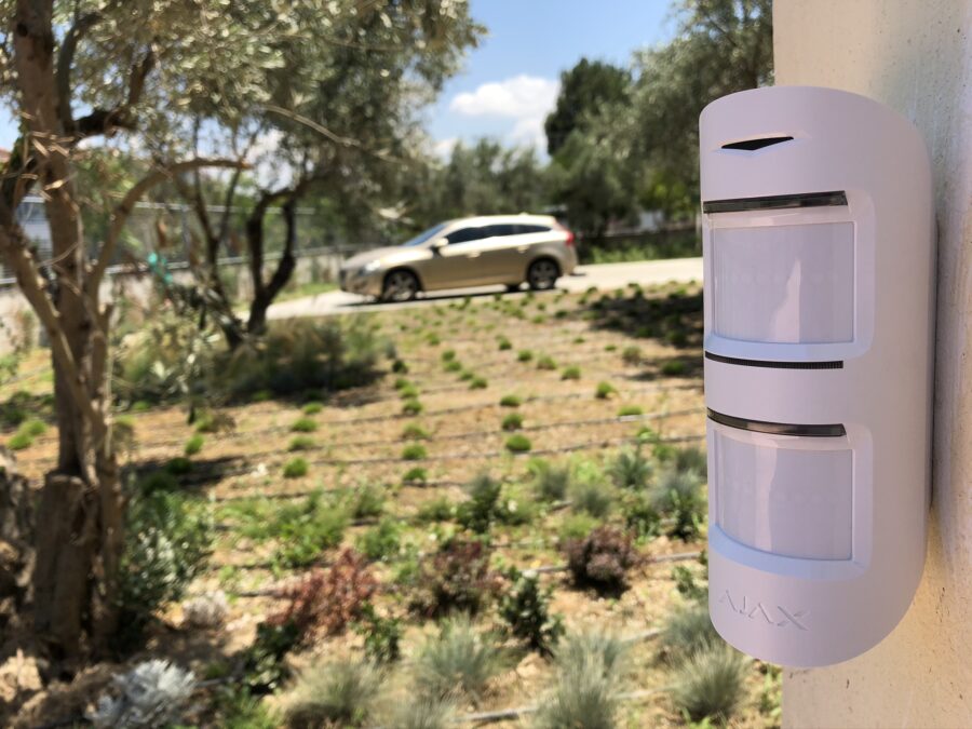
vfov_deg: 49.7
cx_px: 486
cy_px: 364
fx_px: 786
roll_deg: +3.1
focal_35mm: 28
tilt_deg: -9.6
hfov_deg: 63.4
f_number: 1.8
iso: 20
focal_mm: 3.99
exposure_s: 1/1453
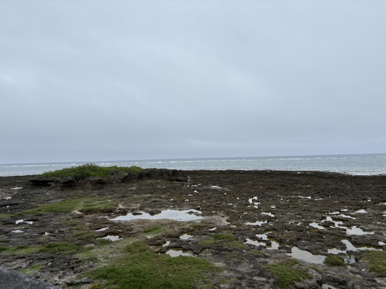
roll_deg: +2.0
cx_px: 193
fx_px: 290
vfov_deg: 53.1
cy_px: 144
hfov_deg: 67.3
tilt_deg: +2.9
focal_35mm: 26
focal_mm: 5.96
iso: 50
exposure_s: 1/3623
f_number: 1.6
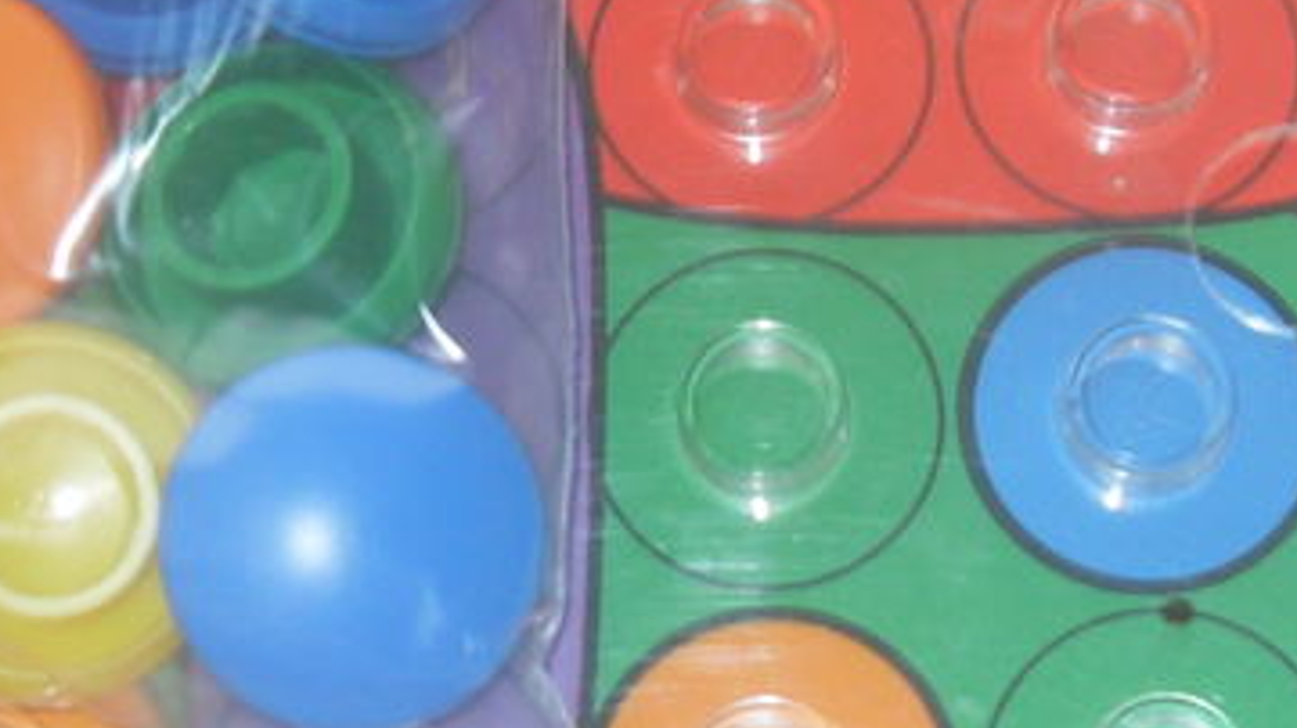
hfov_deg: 19.1
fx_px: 3850
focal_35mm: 112
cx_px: 461
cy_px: 180
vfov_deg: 10.8
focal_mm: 6.3
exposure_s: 1/45
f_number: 2.8
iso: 100
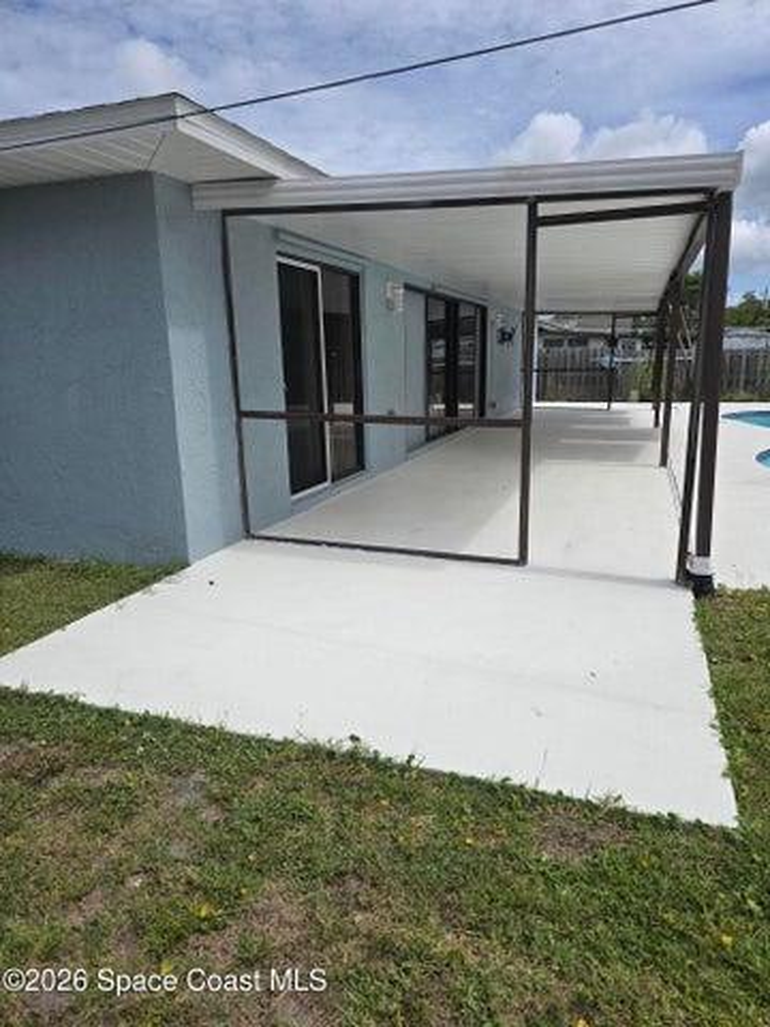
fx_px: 682
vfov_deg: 73.9
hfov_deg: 58.9
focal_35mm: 23
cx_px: 385
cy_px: 514
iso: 12
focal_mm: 6.3
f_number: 1.7
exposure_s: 1/1343
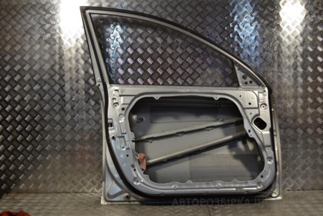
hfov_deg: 46.4
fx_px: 377
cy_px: 108
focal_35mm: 42
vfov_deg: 31.9
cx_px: 162
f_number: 4.5
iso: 100
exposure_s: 1/80
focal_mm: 28
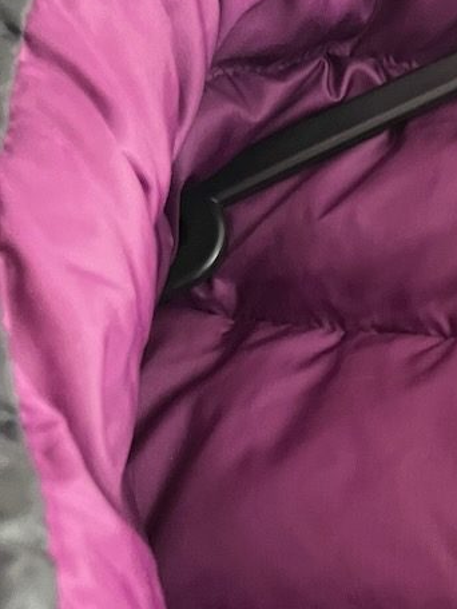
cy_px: 609
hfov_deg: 18.4
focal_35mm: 73
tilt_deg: +5.2
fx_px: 1285
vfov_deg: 25.4
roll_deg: -0.3
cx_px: 640
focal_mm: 5.1
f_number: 1.6
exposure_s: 1/30
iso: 800
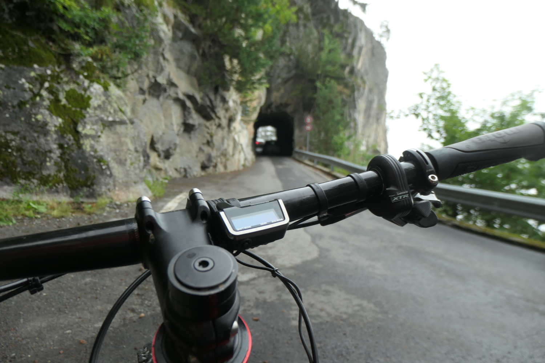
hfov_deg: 73.7
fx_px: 363
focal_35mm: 24
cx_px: 272
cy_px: 182
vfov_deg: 53.1
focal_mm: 8.8
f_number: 3.3
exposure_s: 1/125
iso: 200
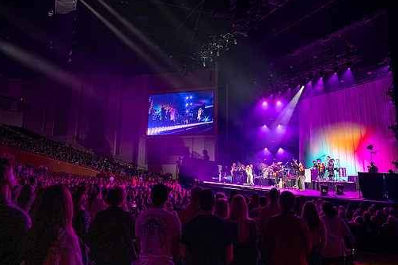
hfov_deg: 58.5
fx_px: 354
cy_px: 99
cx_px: 230
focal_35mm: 32
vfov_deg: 40.8
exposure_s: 1/125
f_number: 2.8
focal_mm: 24
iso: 2000
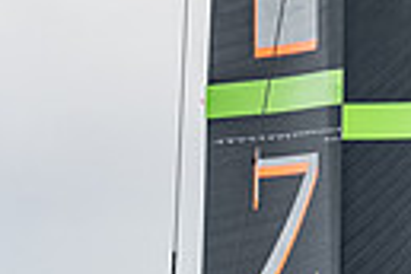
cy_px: 703
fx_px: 12831
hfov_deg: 1.8
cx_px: 457
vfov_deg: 1.2
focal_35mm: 1124
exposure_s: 1/1250
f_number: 4
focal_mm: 200
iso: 100
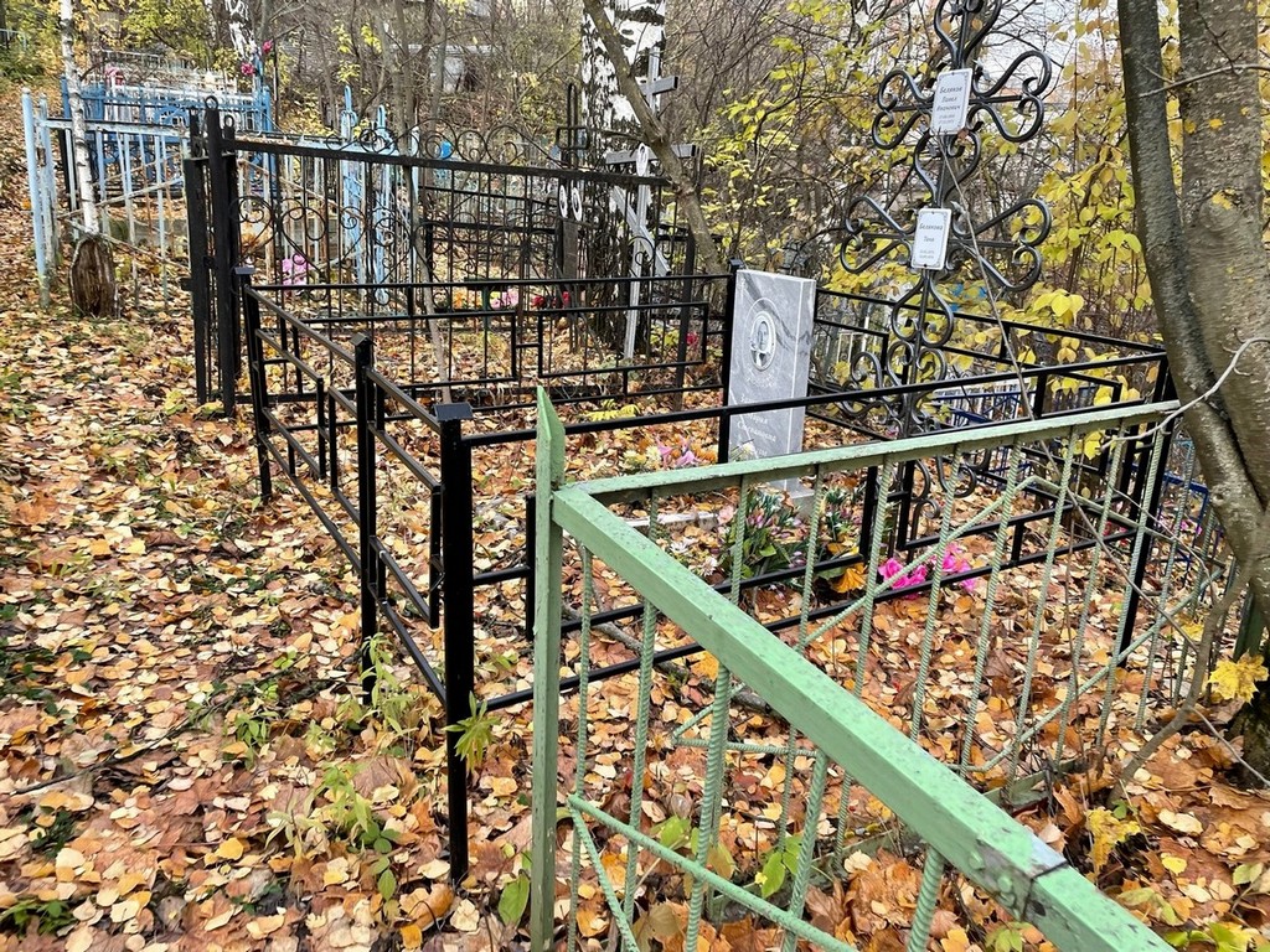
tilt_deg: -7.3
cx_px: 635
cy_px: 476
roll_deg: -1.0
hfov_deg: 67.3
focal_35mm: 26
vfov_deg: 53.1
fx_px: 954
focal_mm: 4.2
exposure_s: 1/121
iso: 40
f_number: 1.6
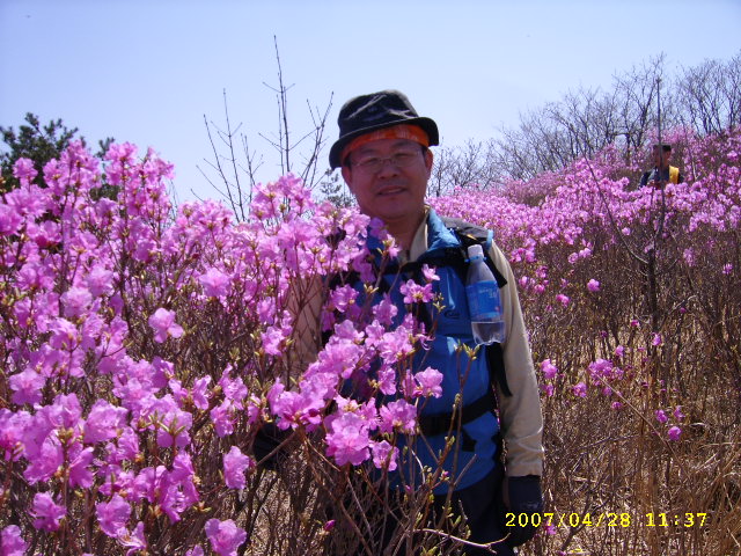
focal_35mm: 35
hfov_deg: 52.6
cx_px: 370
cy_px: 278
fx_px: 749
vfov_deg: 40.7
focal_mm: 5.95
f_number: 5.8
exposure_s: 1/324
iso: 50
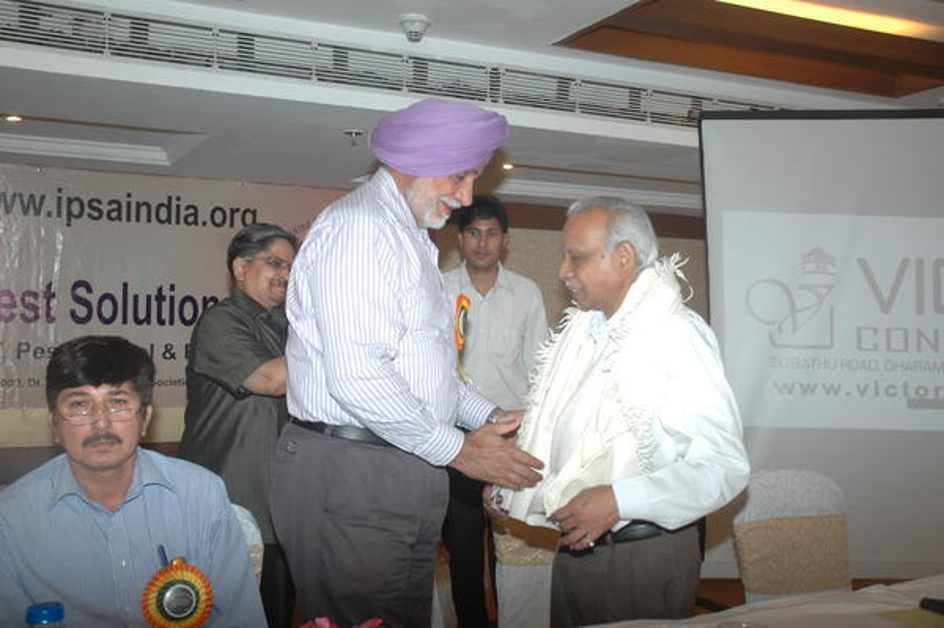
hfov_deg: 48.0
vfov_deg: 33.0
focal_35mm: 40
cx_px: 472
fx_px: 1061
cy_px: 314
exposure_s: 1/60
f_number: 4.5
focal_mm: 27
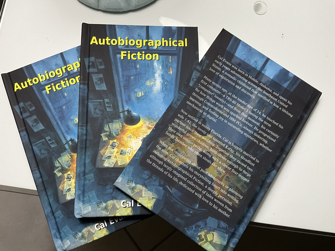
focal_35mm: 29
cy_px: 126
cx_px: 168
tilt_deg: -80.9
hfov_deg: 61.7
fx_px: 281
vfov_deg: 48.2
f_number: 1.8
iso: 200
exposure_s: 1/59
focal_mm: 3
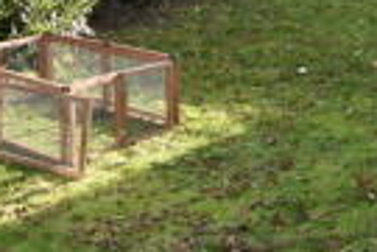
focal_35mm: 73
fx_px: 764
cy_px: 38
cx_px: 317
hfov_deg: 27.0
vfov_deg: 18.4
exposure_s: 1/125
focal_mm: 10
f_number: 5.6
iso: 180
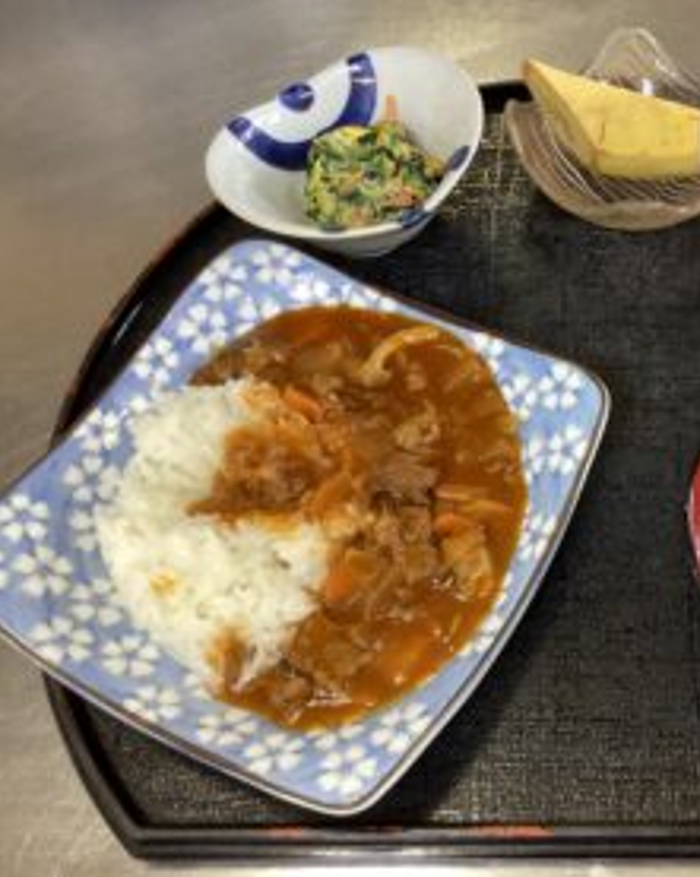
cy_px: 438
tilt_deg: -59.8
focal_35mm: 41
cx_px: 591
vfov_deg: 44.8
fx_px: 1064
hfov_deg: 34.9
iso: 320
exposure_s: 1/60
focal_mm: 3.3
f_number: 2.4
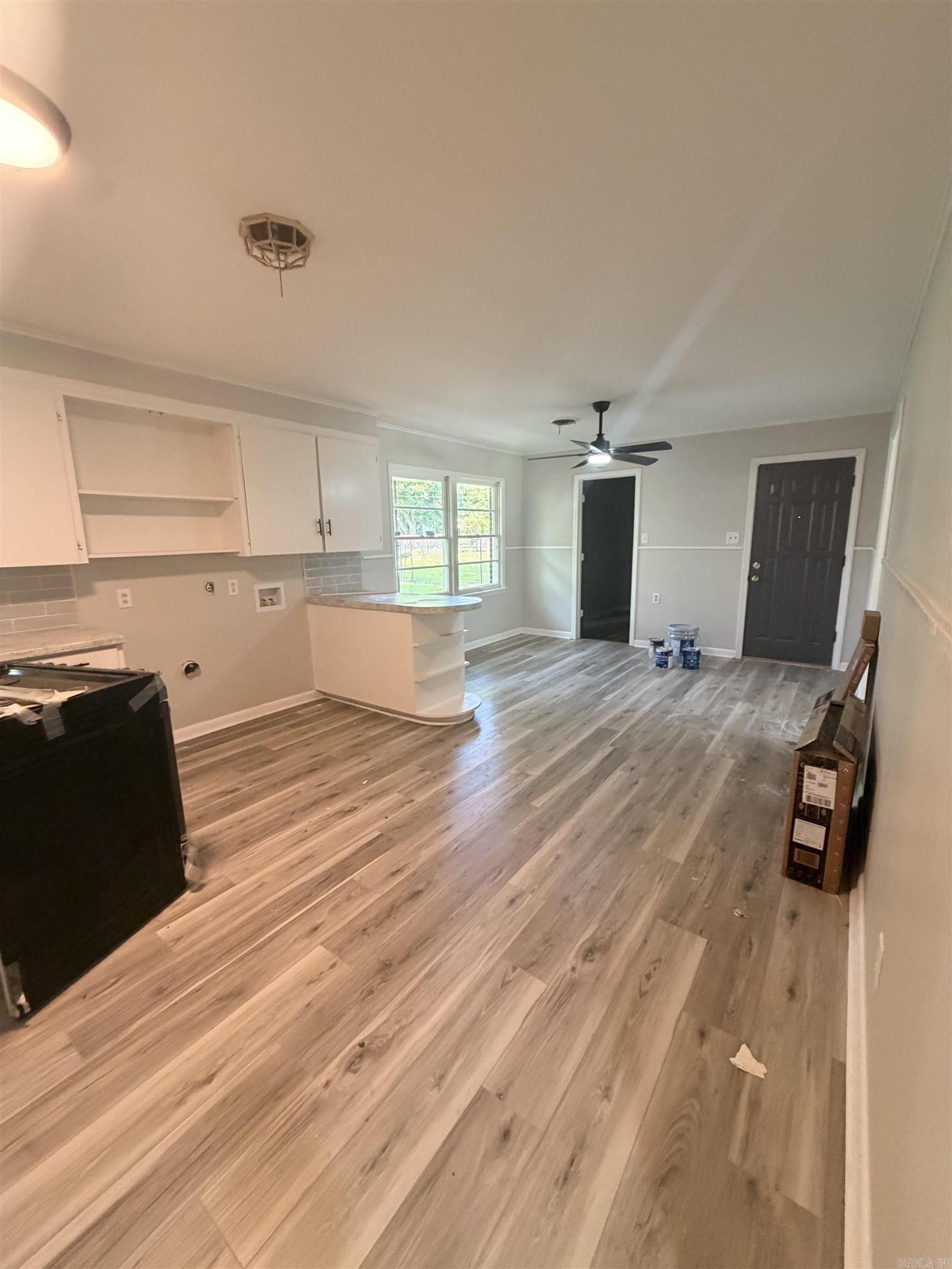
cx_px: 476
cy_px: 634
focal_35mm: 14
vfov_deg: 102.1
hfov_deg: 85.7
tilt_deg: -11.0
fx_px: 513
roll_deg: +0.6
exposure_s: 1/60
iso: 320
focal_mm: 2.22
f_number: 2.2
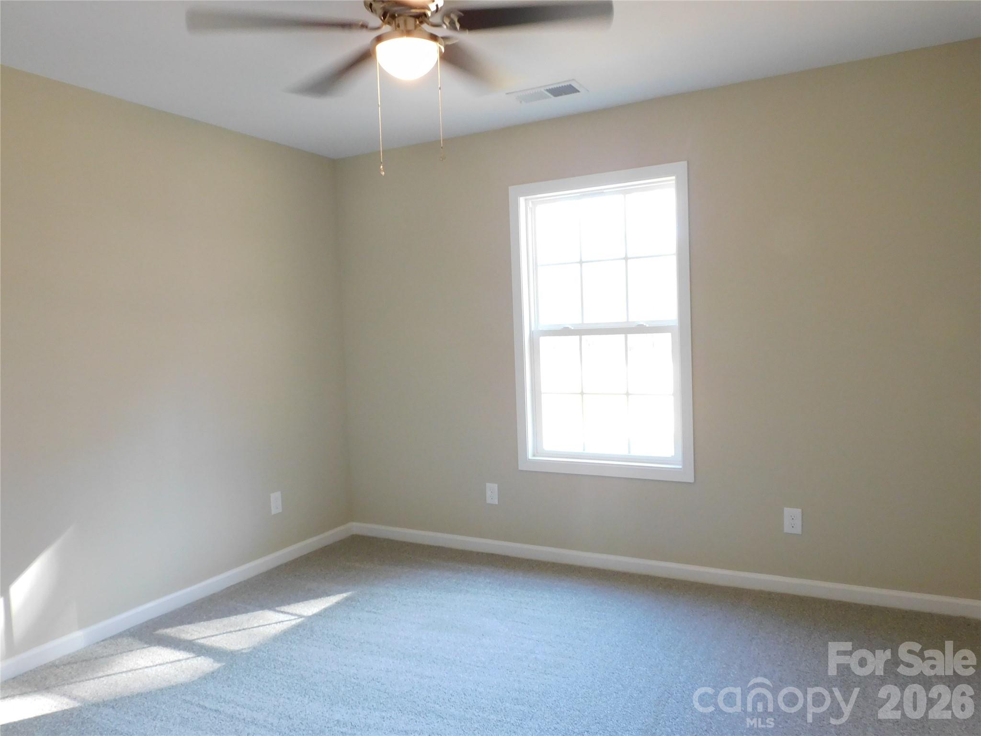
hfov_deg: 71.6
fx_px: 680
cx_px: 490
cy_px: 368
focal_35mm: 24
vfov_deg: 56.8
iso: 320
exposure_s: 1/30
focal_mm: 4.3
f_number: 3.3
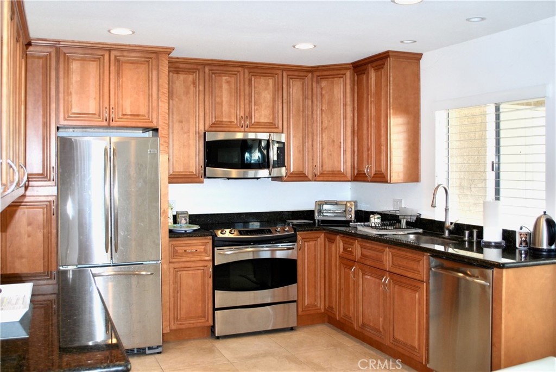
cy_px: 186
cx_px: 278
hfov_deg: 57.2
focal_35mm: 33
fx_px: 510
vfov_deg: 40.1
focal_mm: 22
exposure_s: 1/60
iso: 200
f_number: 4
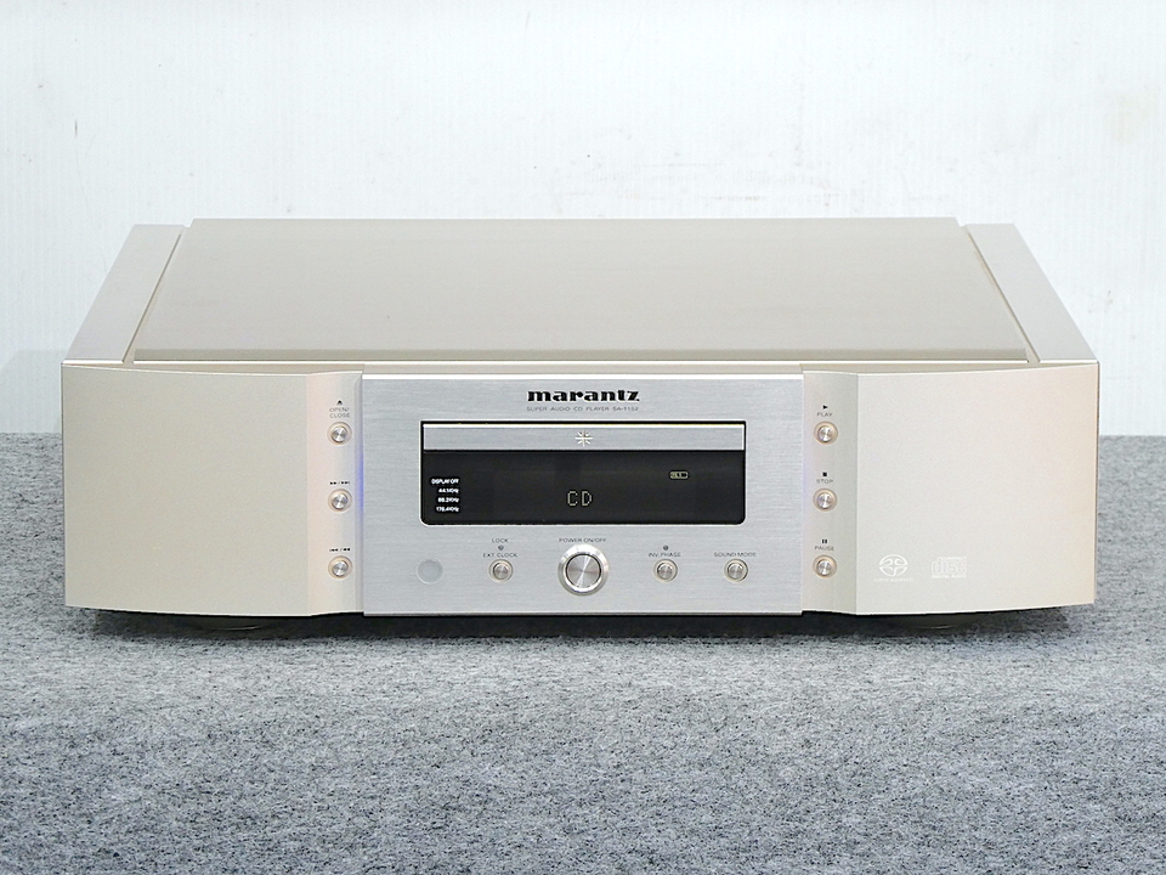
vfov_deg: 10.4
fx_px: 4817
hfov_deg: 13.8
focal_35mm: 143
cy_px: 438
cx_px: 583
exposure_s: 1/8
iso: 200
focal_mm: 25.6
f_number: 5.4
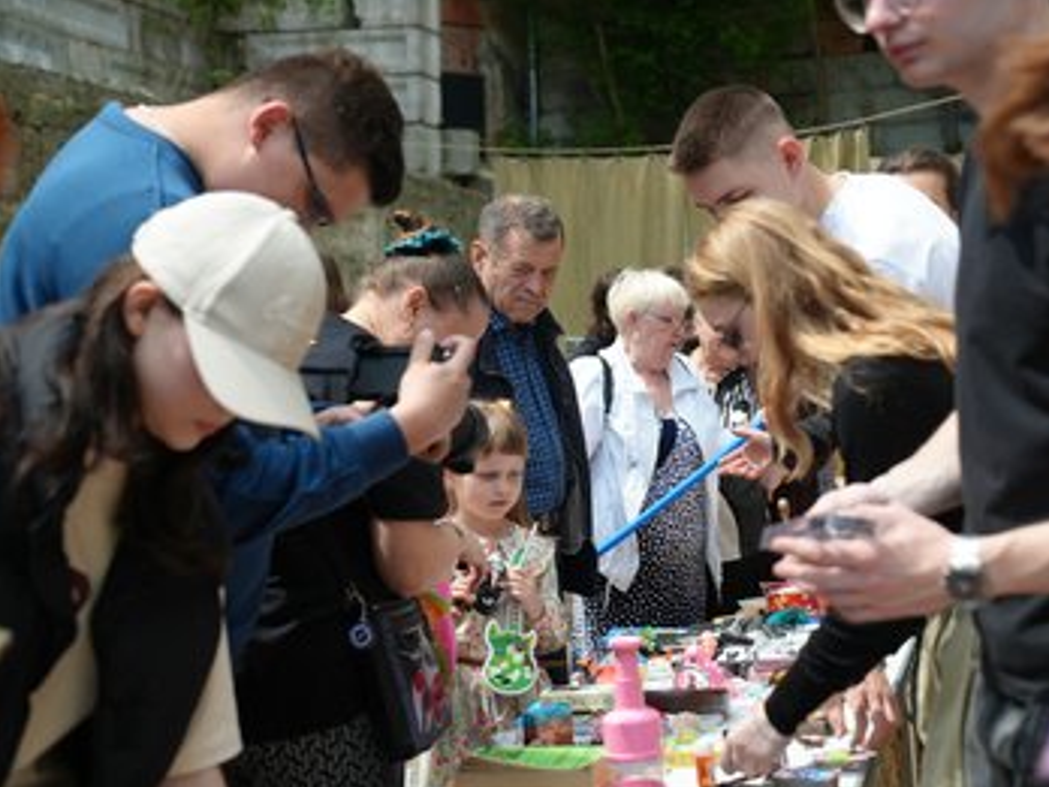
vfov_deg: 27.5
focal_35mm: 53
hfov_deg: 36.1
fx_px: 1606
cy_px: 400
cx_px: 600
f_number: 4
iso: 320
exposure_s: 1/160
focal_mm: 48
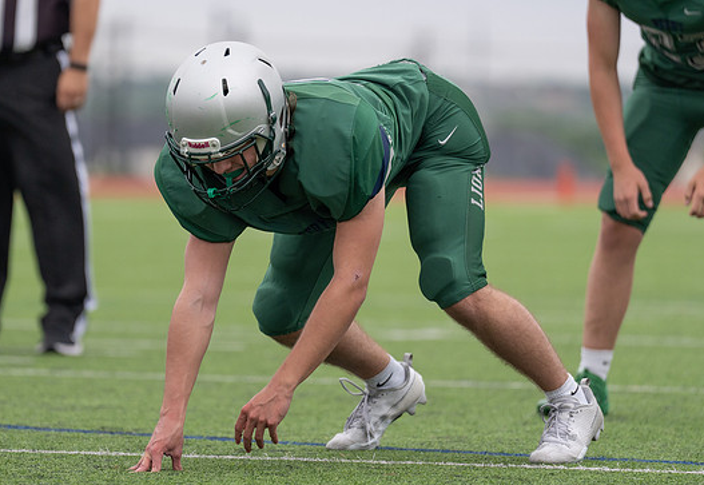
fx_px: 6322
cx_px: 249
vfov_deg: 4.4
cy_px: 238
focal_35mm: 320
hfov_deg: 6.4
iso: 250
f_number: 2.8
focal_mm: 200
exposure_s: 1/1250
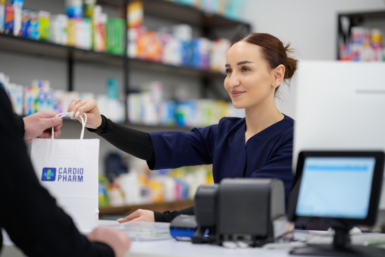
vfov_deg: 16.1
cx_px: 192
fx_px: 909
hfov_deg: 23.9
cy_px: 128
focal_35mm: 85
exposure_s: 1/200
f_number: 1.4
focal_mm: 85
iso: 125
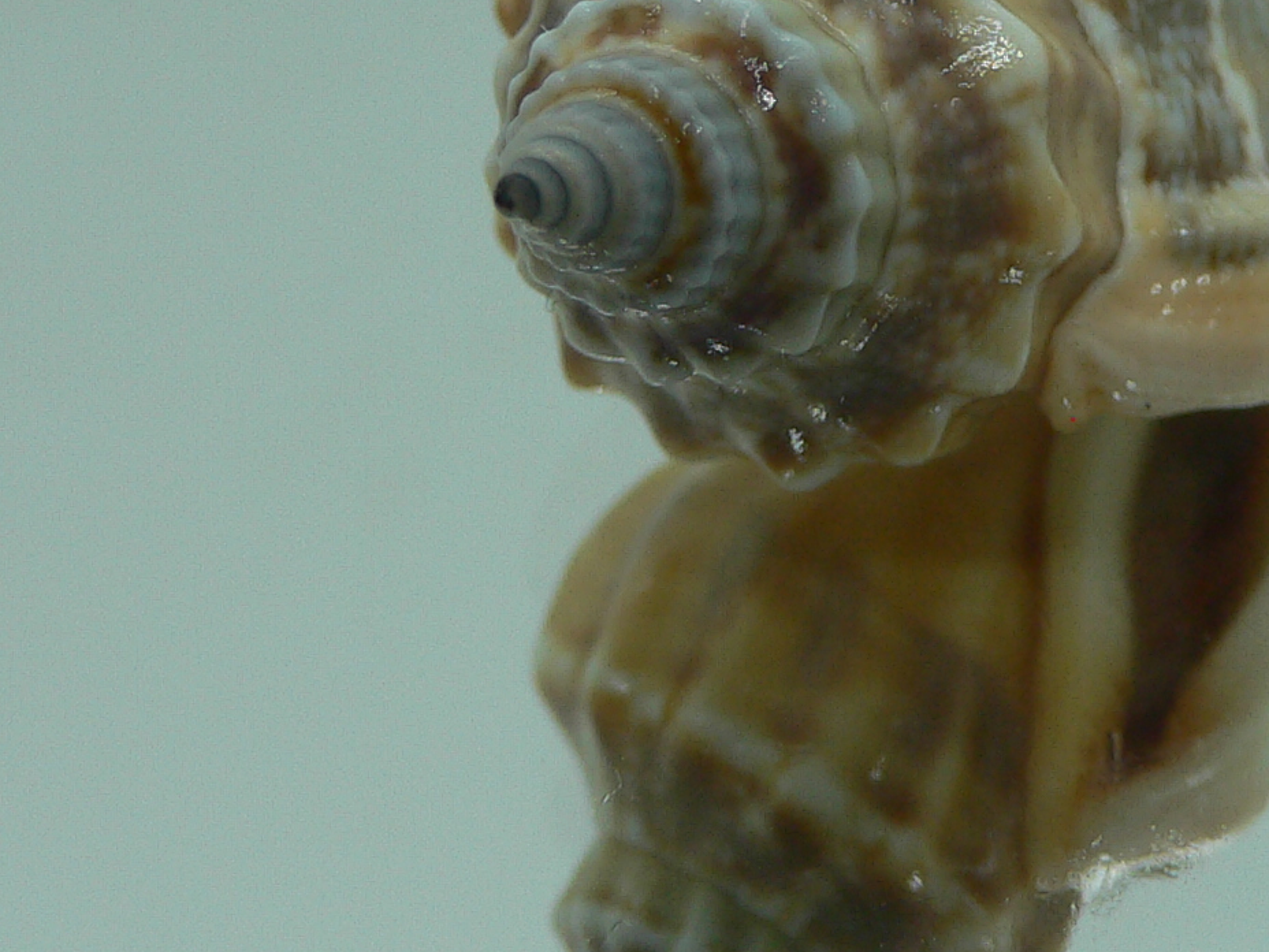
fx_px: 2786
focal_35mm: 76
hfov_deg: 25.4
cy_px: 216
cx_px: 919
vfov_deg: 19.2
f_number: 2.8
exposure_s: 1/60
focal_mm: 4.6
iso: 80
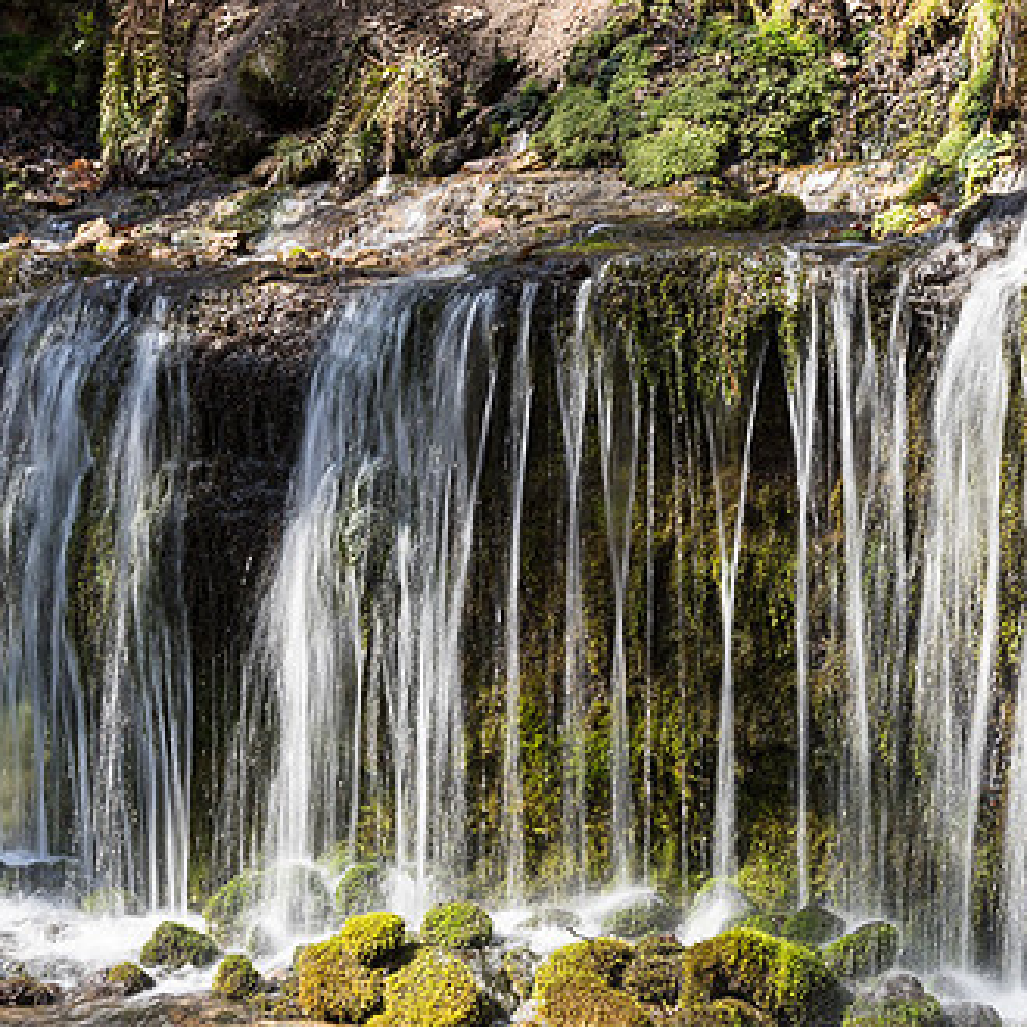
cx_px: 604
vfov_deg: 19.1
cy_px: 465
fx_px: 3054
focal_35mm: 91
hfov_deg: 19.1
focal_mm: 61
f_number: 22
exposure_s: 1/10
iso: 250
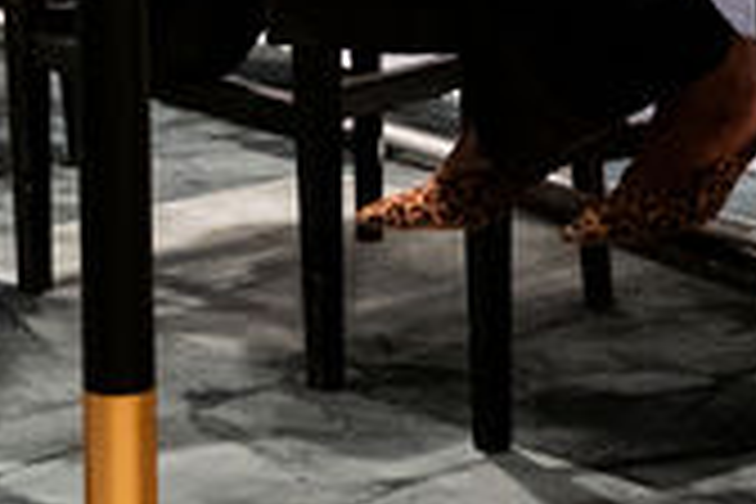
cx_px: 176
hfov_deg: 8.9
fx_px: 4851
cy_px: -290
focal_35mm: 231
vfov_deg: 5.9
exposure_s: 1/125
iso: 2500
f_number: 3.2
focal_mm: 38
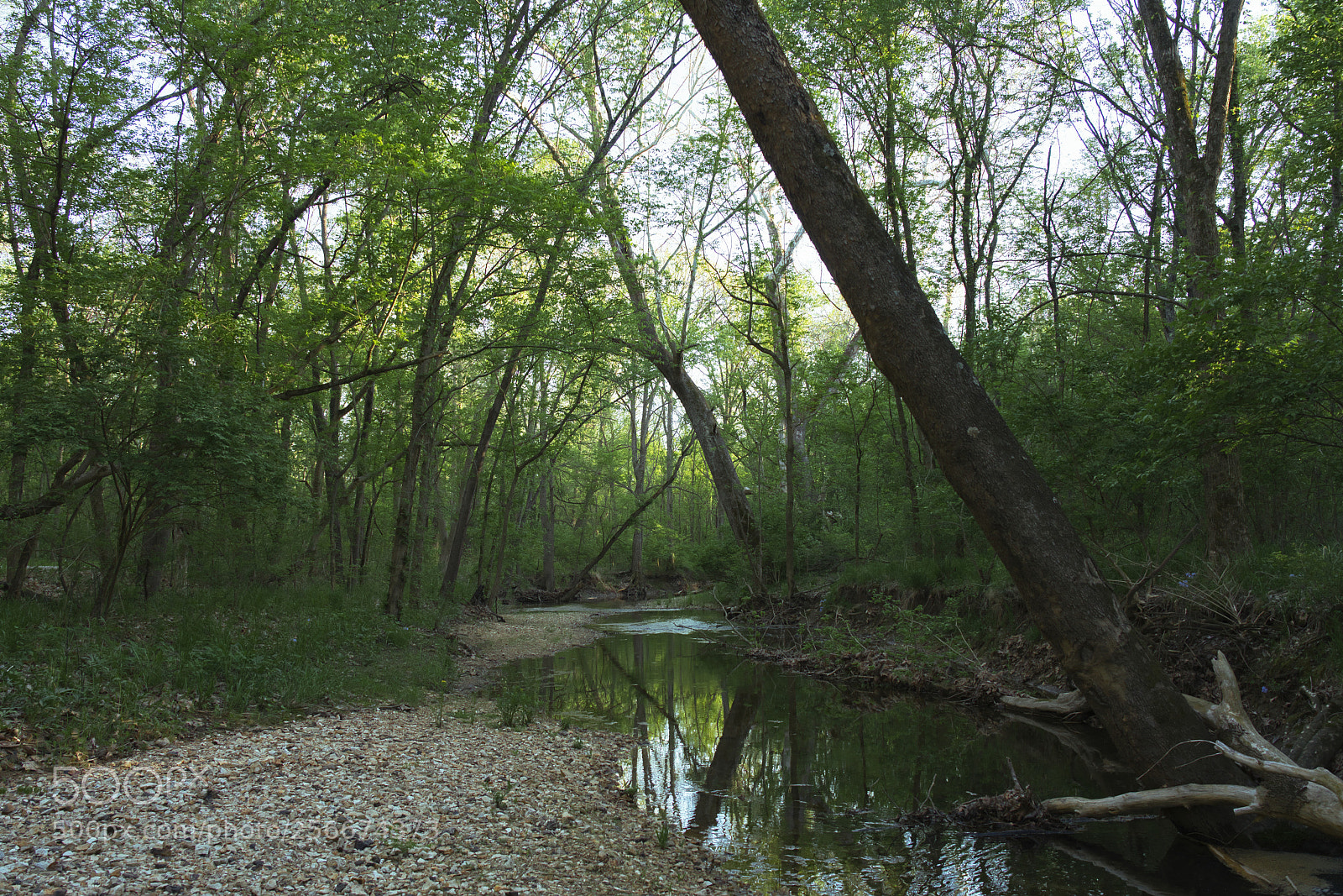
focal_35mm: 34
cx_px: 672
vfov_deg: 38.9
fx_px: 1268
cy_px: 448
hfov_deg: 55.8
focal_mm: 34
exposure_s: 1/125
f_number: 8
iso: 1250
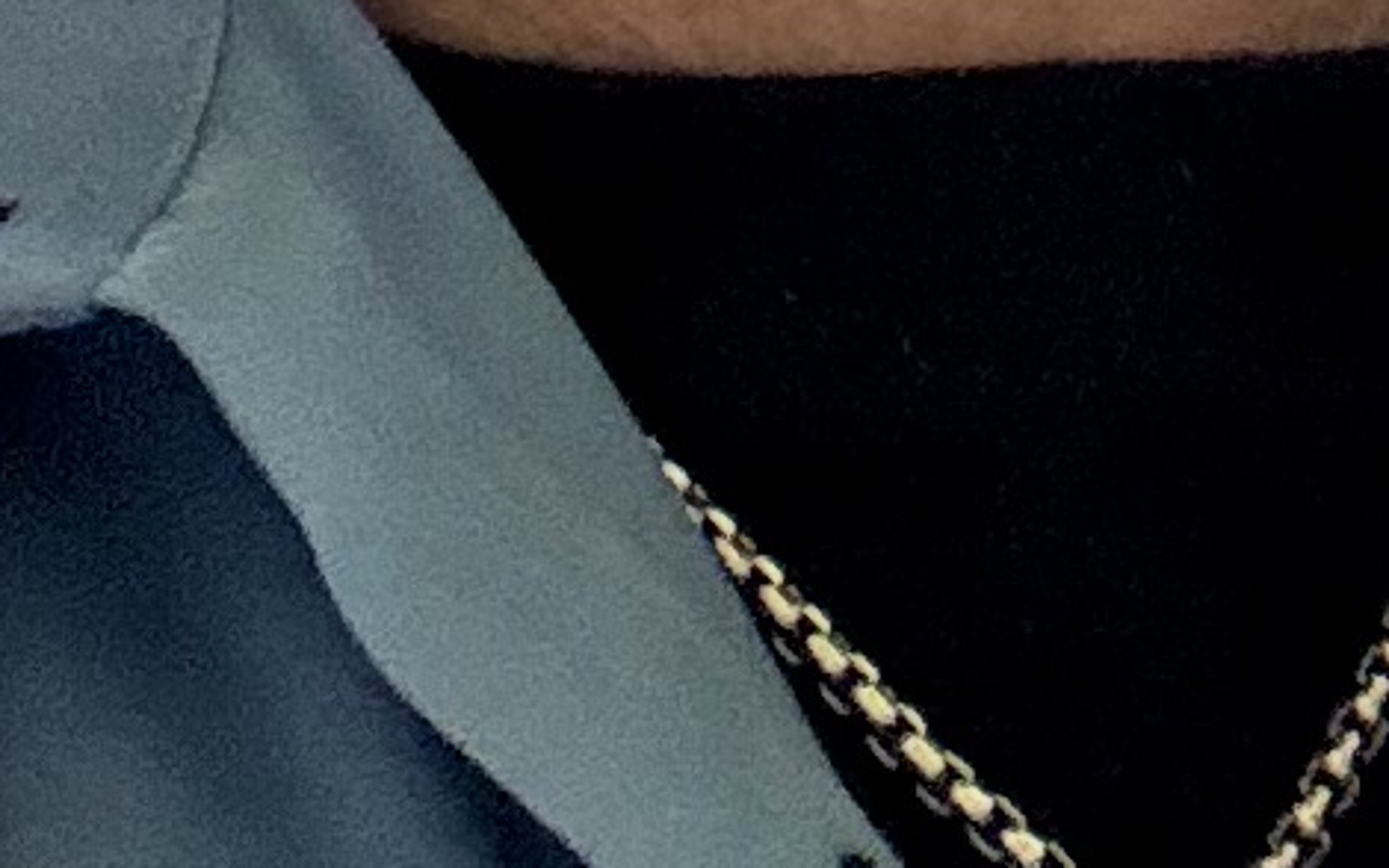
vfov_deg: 5.6
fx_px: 7914
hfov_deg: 10.0
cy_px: -2321
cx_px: 473
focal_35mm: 209
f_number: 1.9
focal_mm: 2.69
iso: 125
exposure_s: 1/60
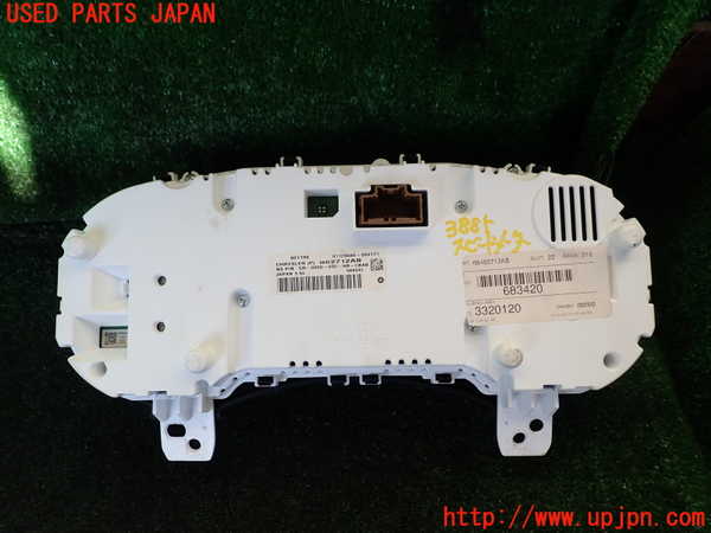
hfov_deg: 69.4
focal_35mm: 25
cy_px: 266
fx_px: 513
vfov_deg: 54.9
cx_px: 356
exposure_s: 1/200
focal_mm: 4.5
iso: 100
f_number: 2.8
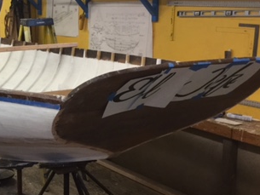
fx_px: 488
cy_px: 106
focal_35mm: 65
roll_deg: +1.1
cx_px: 16
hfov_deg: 28.4
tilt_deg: -13.2
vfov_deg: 22.6
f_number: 2.4
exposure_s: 1/30
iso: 80
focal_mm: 3.3
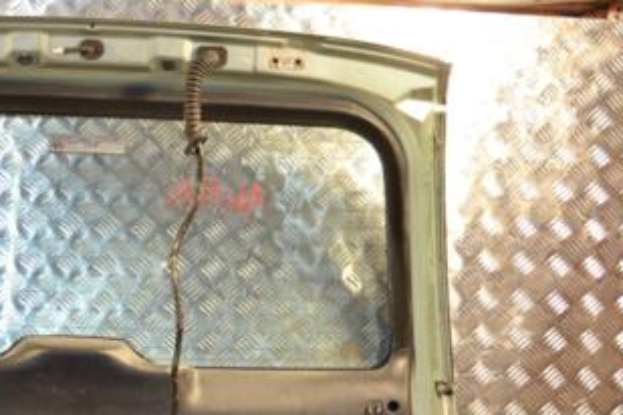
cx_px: 60
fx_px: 1713
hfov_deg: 20.2
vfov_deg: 13.7
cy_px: 383
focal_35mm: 99
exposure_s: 1/60
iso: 400
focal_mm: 34
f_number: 5
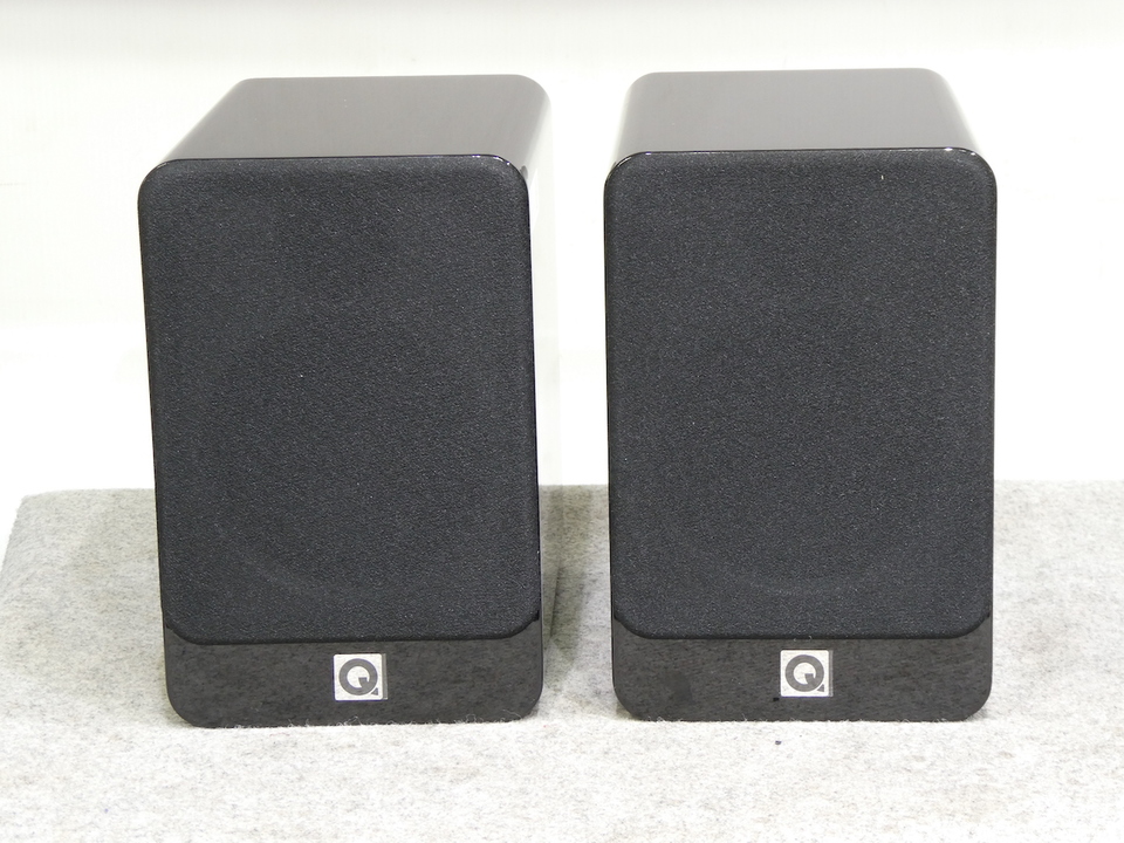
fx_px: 2922
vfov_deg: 16.4
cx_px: 562
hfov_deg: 21.8
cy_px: 422
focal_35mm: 90
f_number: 4.9
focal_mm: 16.1
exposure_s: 1/3.2
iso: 200
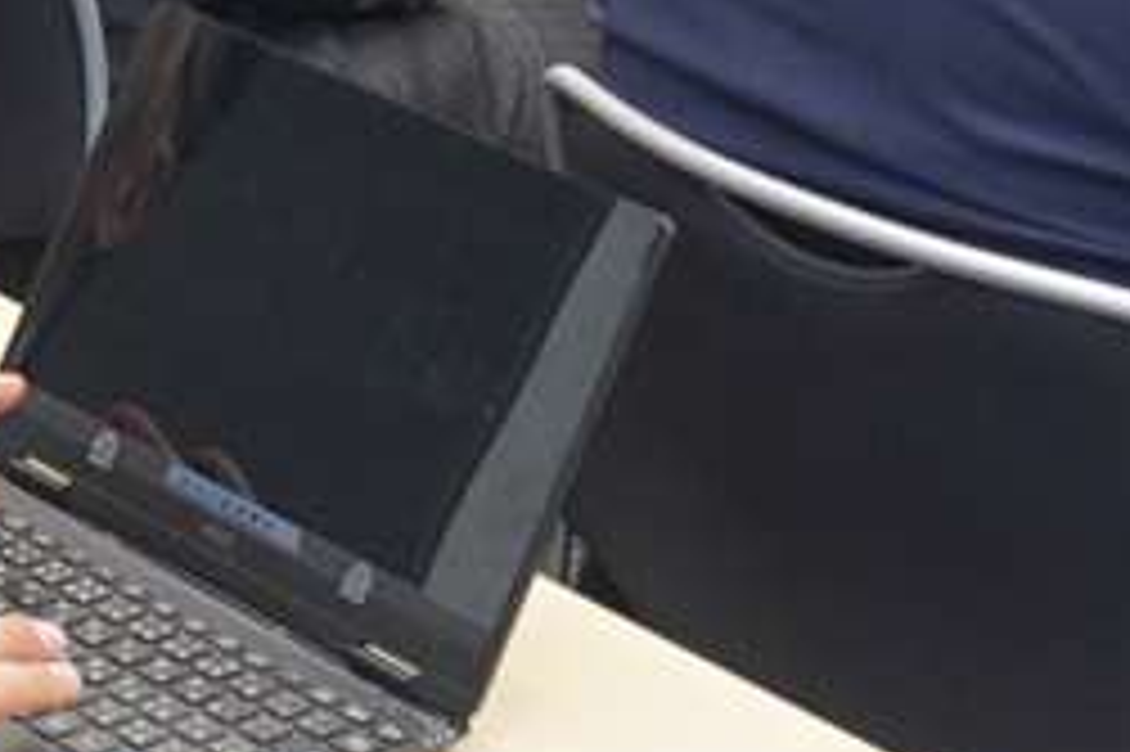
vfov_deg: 7.6
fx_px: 5395
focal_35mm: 172
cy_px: -874
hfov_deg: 11.9
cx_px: 167
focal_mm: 16
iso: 500
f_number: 4
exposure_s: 1/160
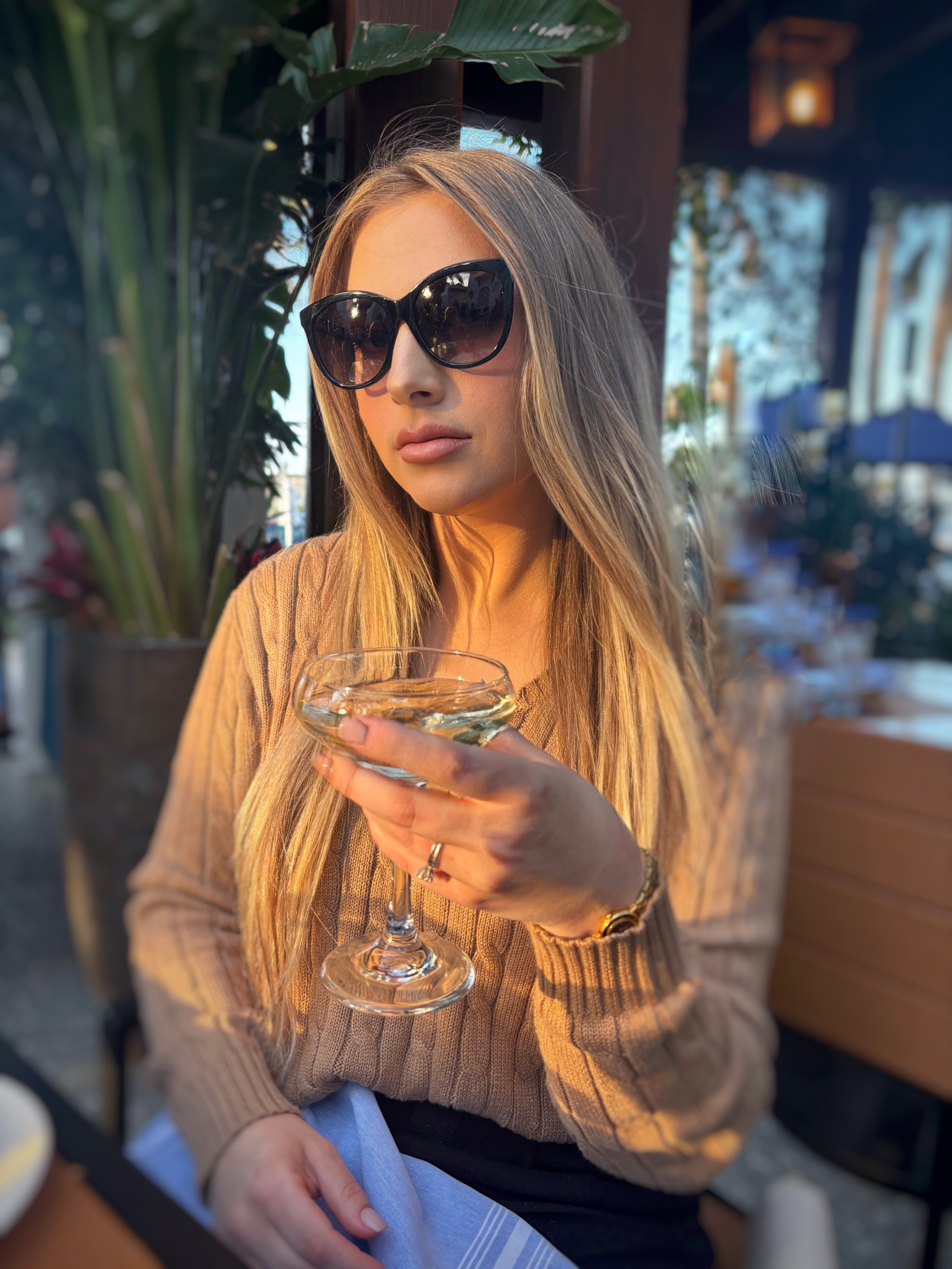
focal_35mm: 26
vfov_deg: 67.3
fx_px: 953
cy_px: 634
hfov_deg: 53.1
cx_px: 476
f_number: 1.6
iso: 40
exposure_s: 1/121
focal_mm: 5.96
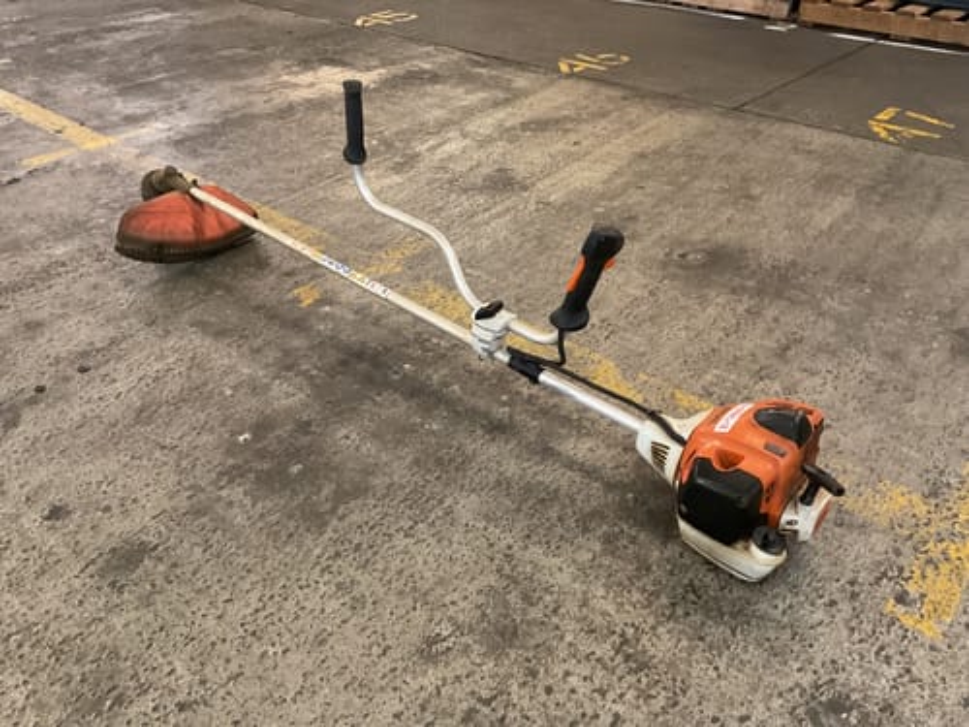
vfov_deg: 48.2
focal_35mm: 29
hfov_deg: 61.7
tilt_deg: -35.8
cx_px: 484
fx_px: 812
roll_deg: -0.1
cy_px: 364
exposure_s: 1/30
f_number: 1.8
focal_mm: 3
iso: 400
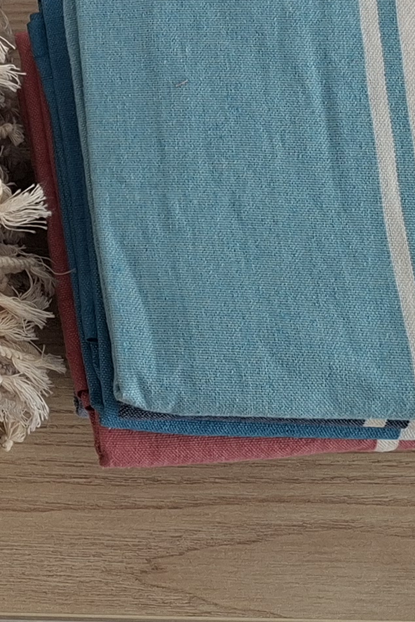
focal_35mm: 101
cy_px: -208
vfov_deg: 18.6
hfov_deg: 11.8
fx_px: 1745
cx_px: -463
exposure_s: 1/100
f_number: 1.8
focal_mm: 5.54
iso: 100
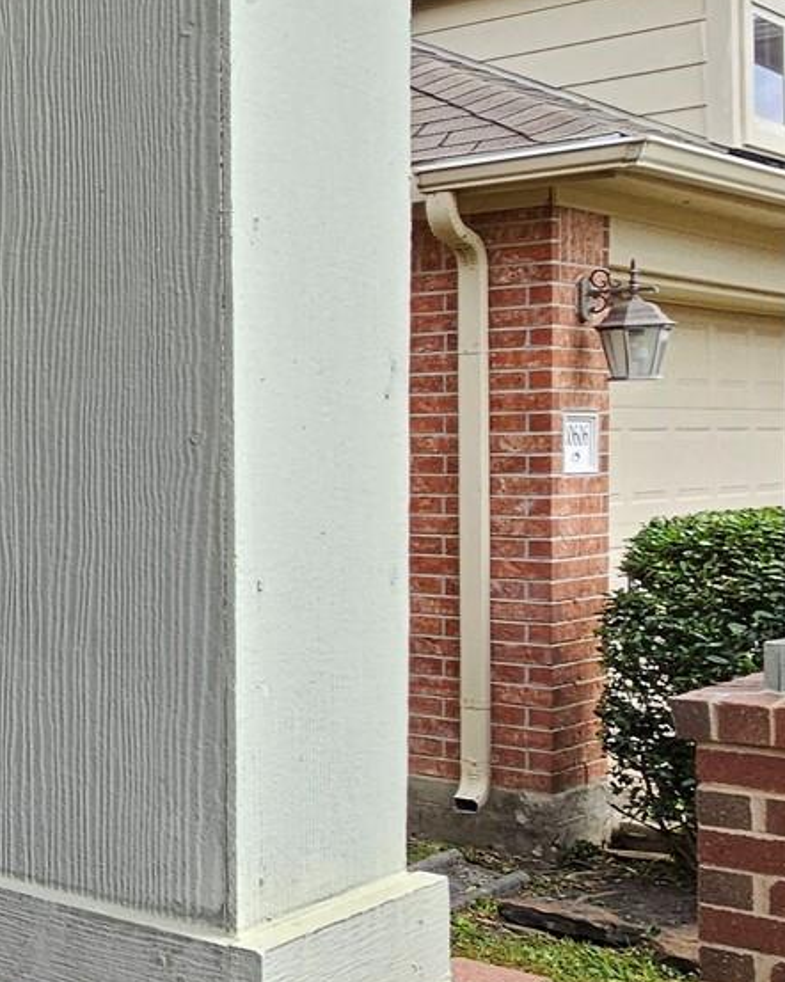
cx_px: -803
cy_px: 463
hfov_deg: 18.9
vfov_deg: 39.5
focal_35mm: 47
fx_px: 1366
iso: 50
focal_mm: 2.2
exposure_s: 1/401
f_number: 2.2
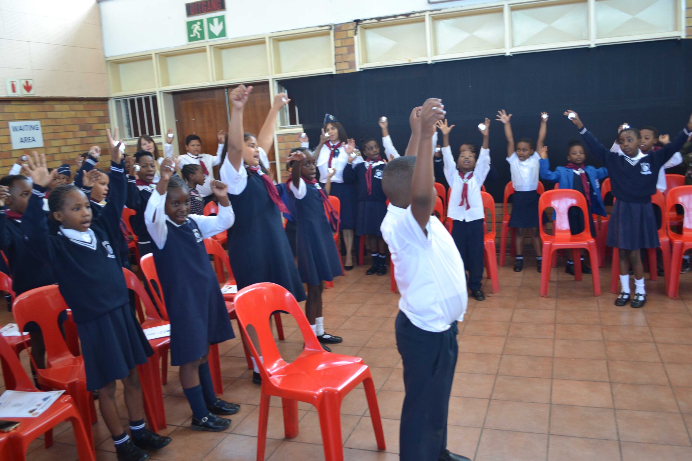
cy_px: 230
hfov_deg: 61.9
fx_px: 577
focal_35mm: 30
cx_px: 346
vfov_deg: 43.6
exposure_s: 1/60
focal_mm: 20
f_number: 3.8
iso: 500
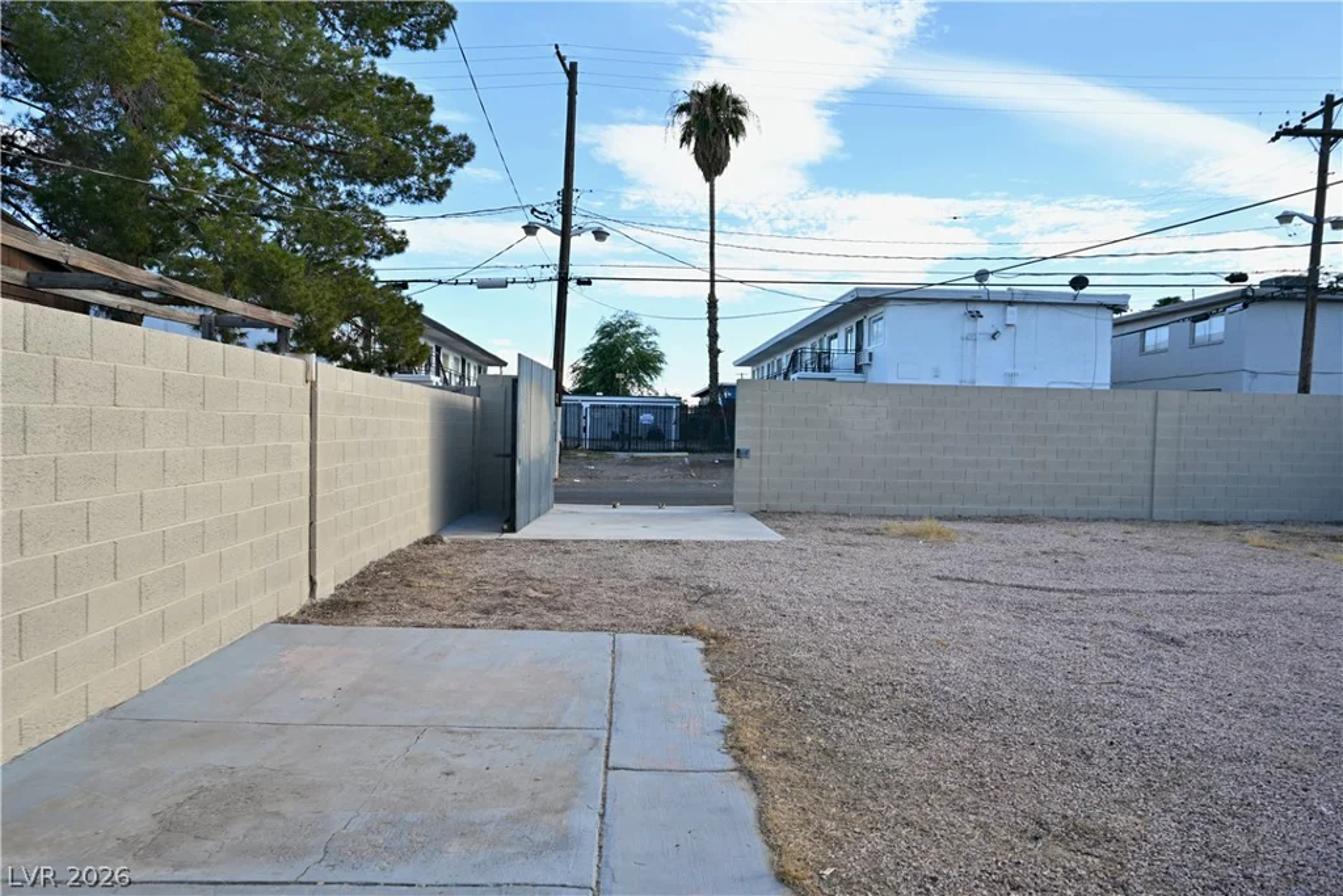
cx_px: 672
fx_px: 802
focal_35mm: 22
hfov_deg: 79.9
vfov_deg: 58.4
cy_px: 448
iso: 100
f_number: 9
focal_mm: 21.5
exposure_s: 1/60
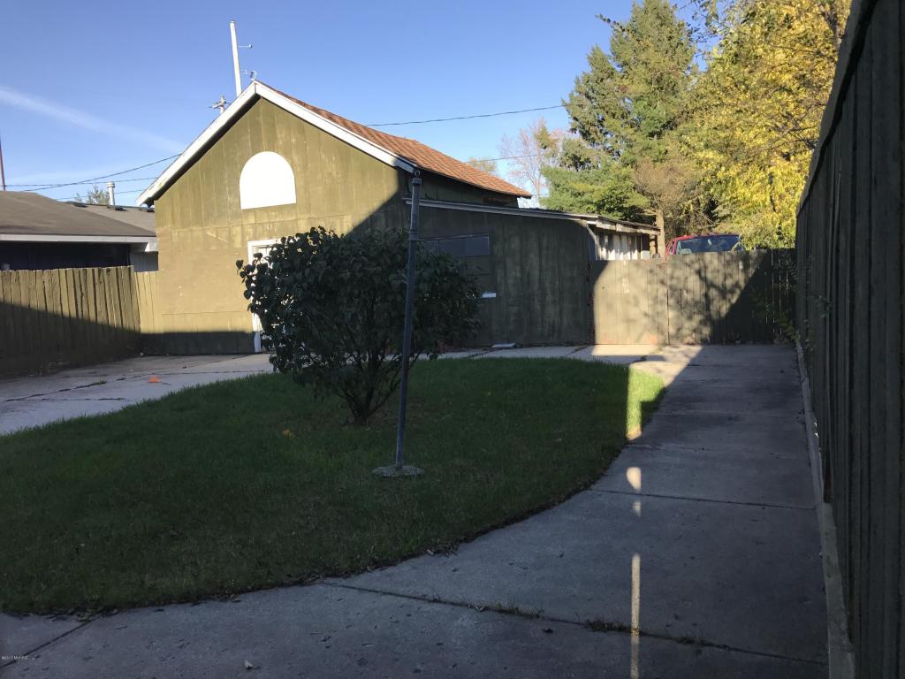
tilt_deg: -4.6
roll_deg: +3.0
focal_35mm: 28
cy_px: 340
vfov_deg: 49.7
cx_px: 452
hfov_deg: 63.4
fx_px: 732
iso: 20
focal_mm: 3.99
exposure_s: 1/987
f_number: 1.8
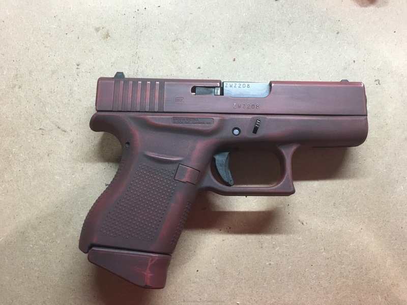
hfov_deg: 61.7
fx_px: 341
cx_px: 204
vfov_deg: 48.2
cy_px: 152
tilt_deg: -84.7
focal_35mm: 29
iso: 160
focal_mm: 4.15
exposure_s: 1/30
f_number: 2.2
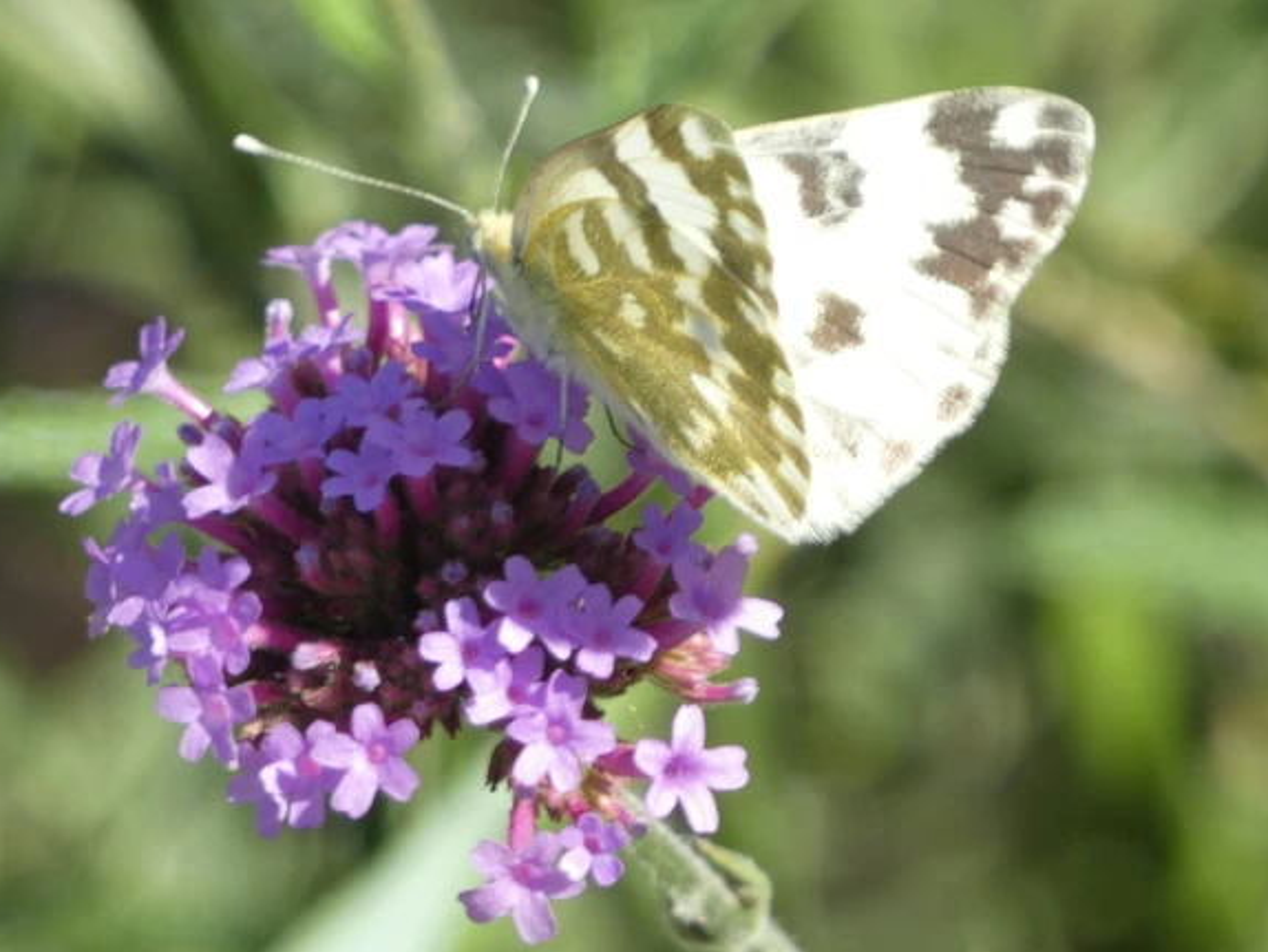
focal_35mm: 651
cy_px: 457
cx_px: 601
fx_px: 23856
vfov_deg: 2.3
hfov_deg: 3.0
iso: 100
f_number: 5.6
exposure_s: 1/100
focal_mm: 104.7
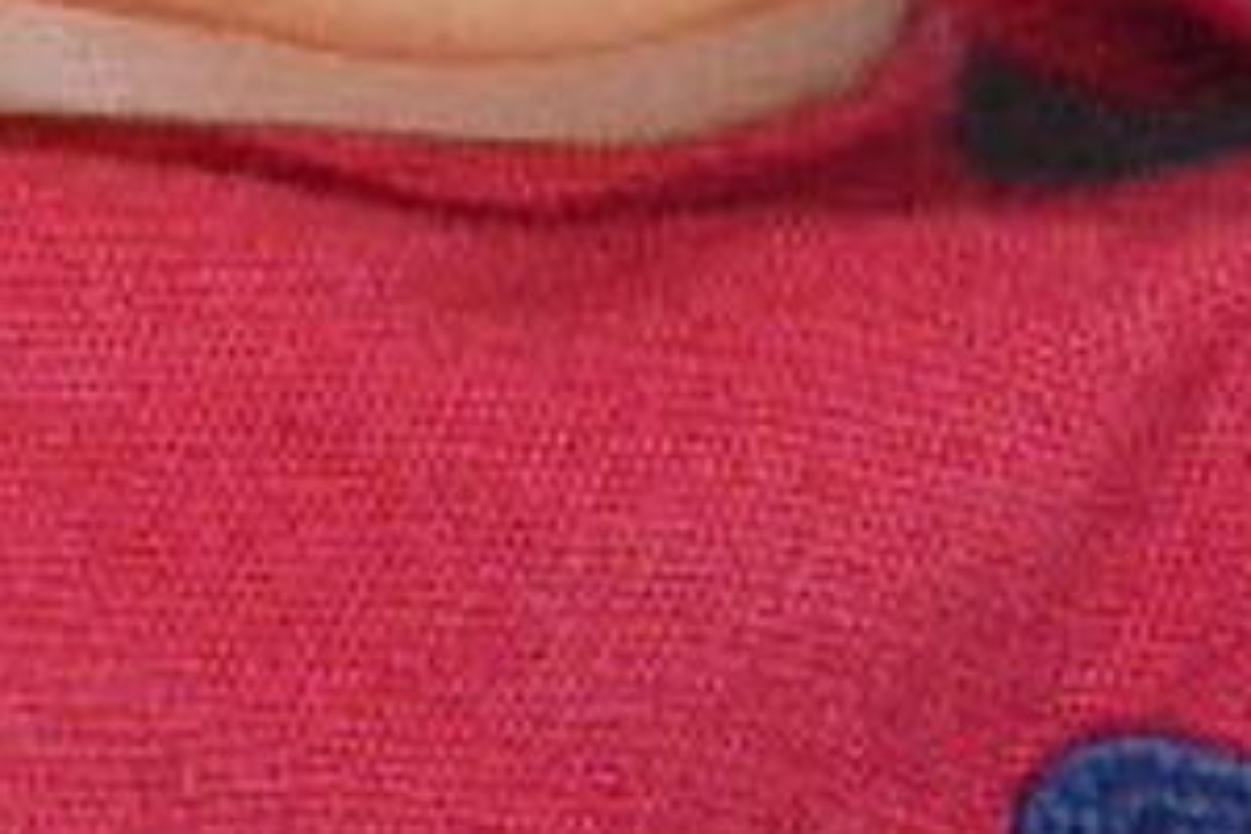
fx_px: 14629
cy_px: -999
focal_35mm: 421
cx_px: 480
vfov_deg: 3.2
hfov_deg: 4.9
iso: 500
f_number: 5.2
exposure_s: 1/60
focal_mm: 15.1
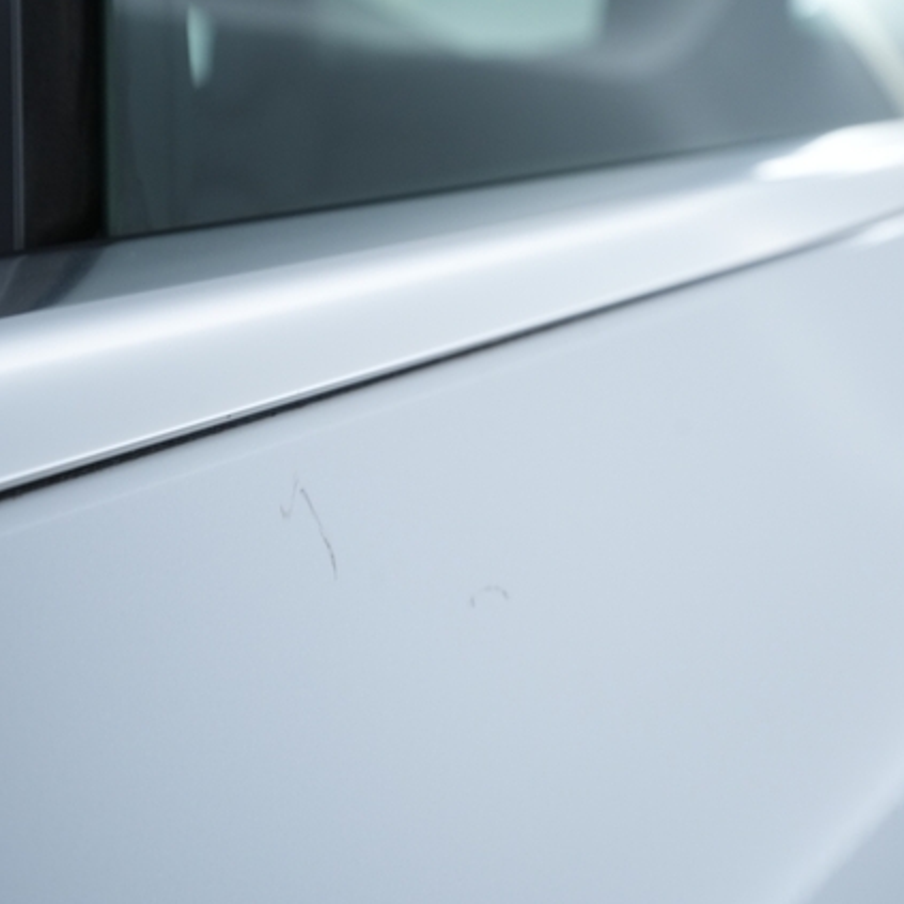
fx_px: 1064
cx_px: 492
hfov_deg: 46.0
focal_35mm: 36
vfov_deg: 46.0
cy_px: 453
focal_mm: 28
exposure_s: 1/80
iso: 2000
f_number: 6.3
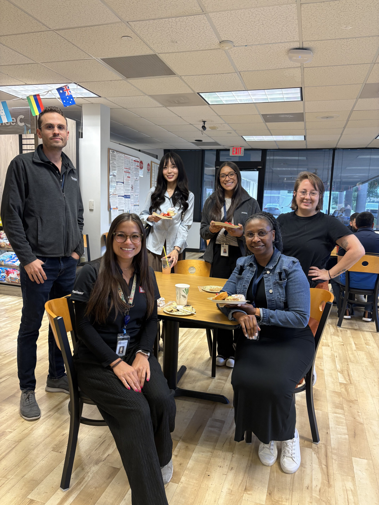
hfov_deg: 53.1
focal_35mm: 26
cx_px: 190
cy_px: 252
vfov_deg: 67.3
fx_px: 380
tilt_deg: -7.3
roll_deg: -1.8
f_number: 1.6
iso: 160
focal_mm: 5.96
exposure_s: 1/60
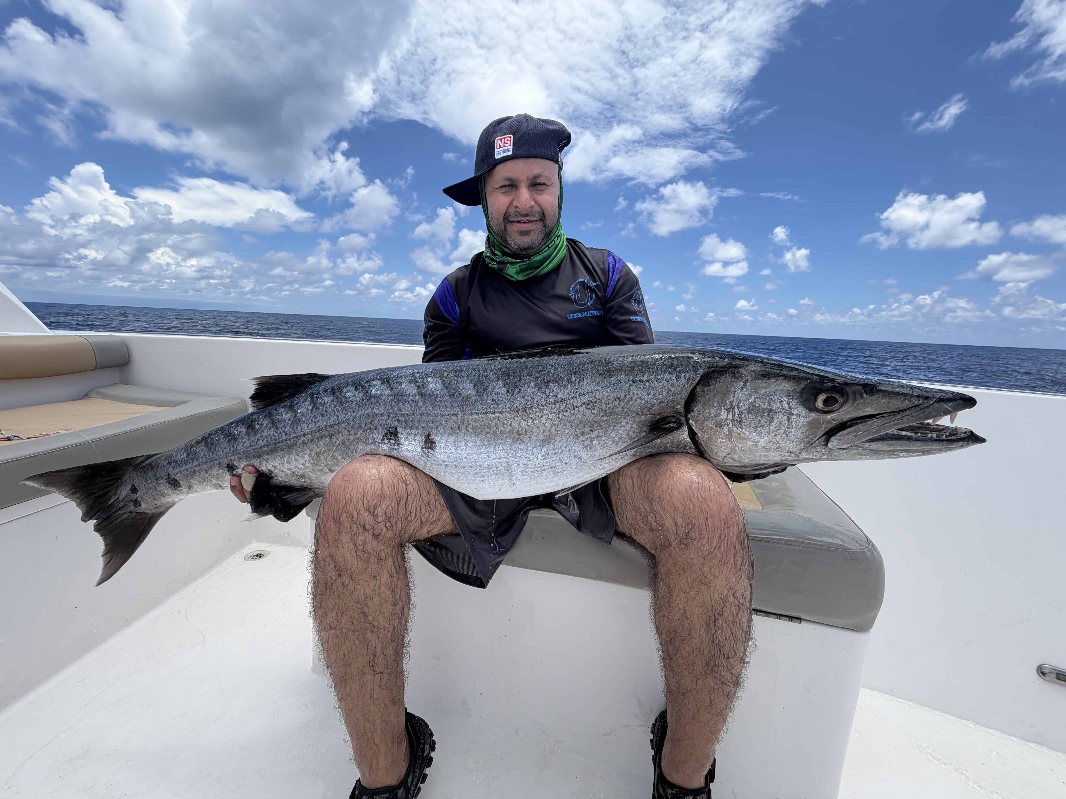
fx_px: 431
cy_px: 400
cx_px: 533
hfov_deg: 102.1
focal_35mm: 14
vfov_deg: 85.7
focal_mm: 2.2
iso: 20
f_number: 2.2
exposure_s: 1/1211
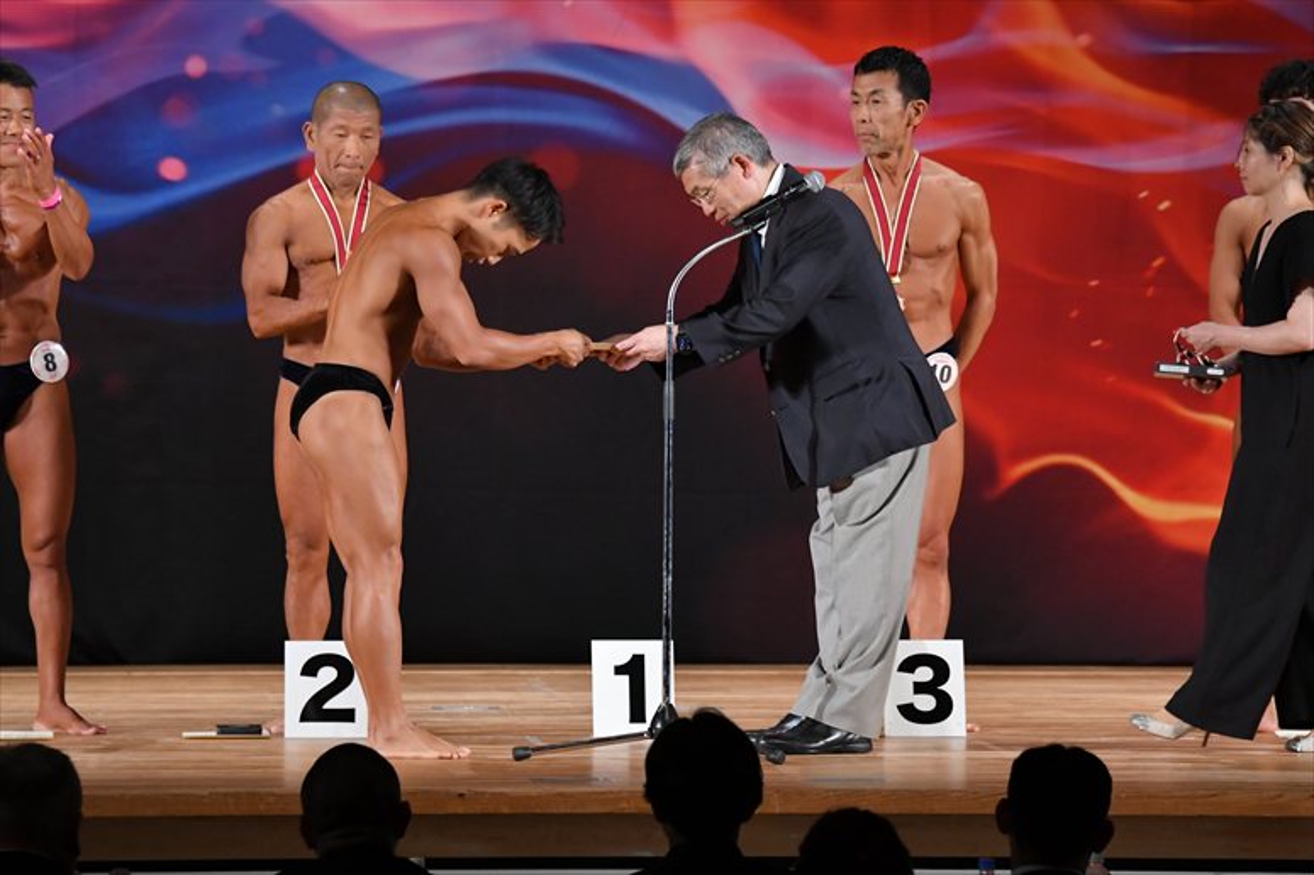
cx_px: 657
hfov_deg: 9.2
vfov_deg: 6.1
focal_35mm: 225
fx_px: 8209
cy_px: 438
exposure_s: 1/400
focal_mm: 150
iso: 3200
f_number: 5.6
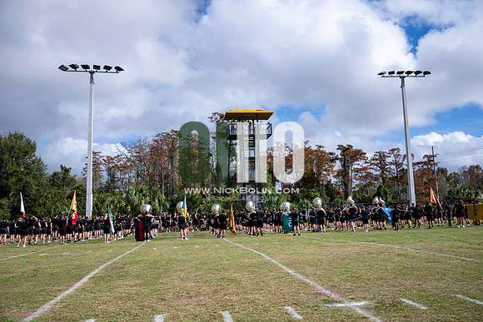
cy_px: 161
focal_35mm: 30
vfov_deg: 43.0
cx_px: 242
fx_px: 409
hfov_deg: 61.1
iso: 64
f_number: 2.8
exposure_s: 1/1250
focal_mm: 30.5
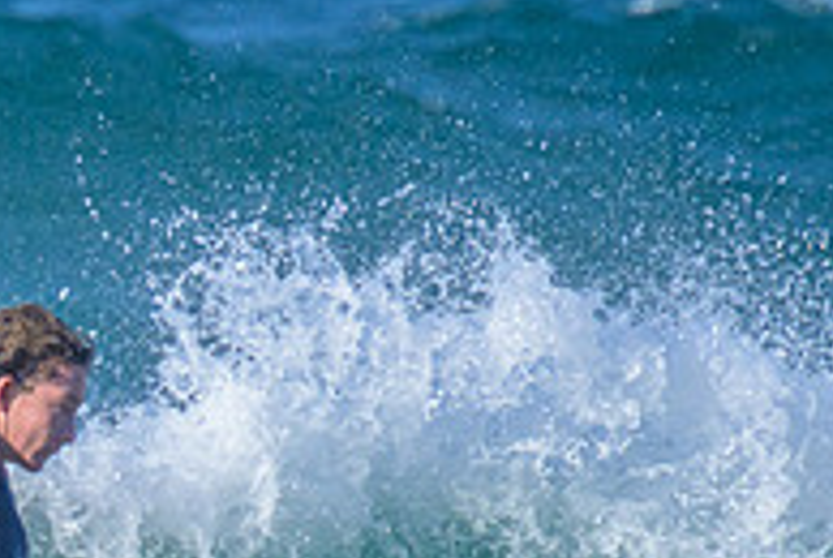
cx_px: -420
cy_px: 615
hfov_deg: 0.6
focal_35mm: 3285
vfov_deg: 0.4
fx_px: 76126
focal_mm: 800
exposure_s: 1/2000
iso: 1600
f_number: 11
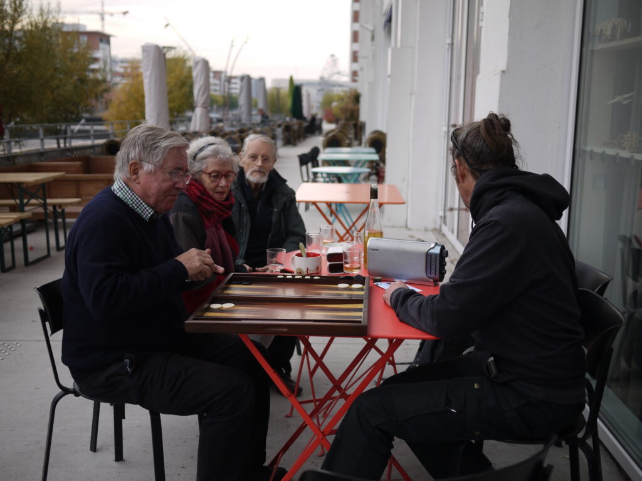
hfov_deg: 46.8
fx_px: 742
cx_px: 321
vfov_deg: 36.0
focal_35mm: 40
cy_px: 240
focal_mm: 20
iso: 100
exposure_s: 1/640
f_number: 1.7
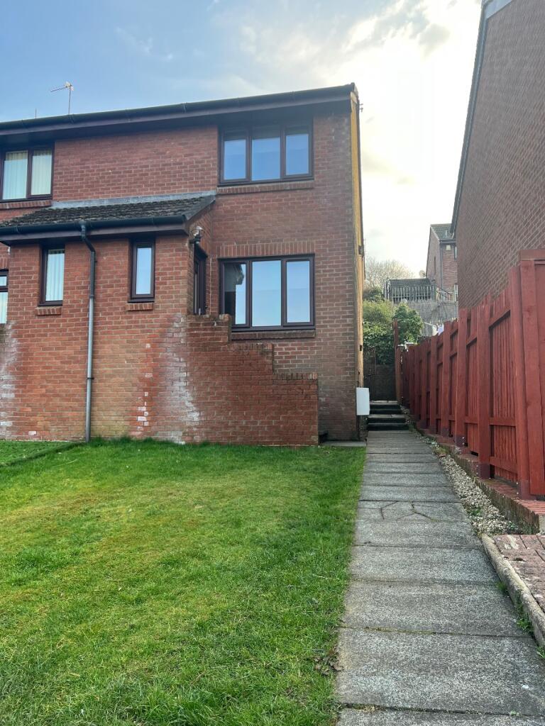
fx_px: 546
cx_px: 272
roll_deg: -0.3
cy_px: 363
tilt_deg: +6.6
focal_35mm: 26
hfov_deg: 53.1
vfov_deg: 67.3
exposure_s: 1/588
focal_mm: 5.7
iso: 50
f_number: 1.5
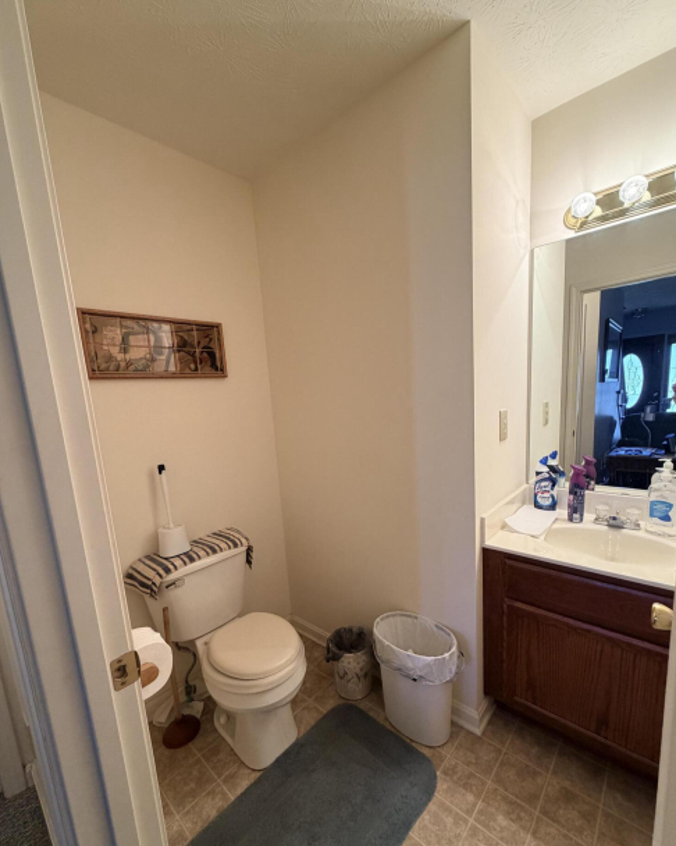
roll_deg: +4.3
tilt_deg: -8.8
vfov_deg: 96.6
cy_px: 457
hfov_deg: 84.0
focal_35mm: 15
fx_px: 375
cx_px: 344
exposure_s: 1/120
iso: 320
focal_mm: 2.22
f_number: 2.2
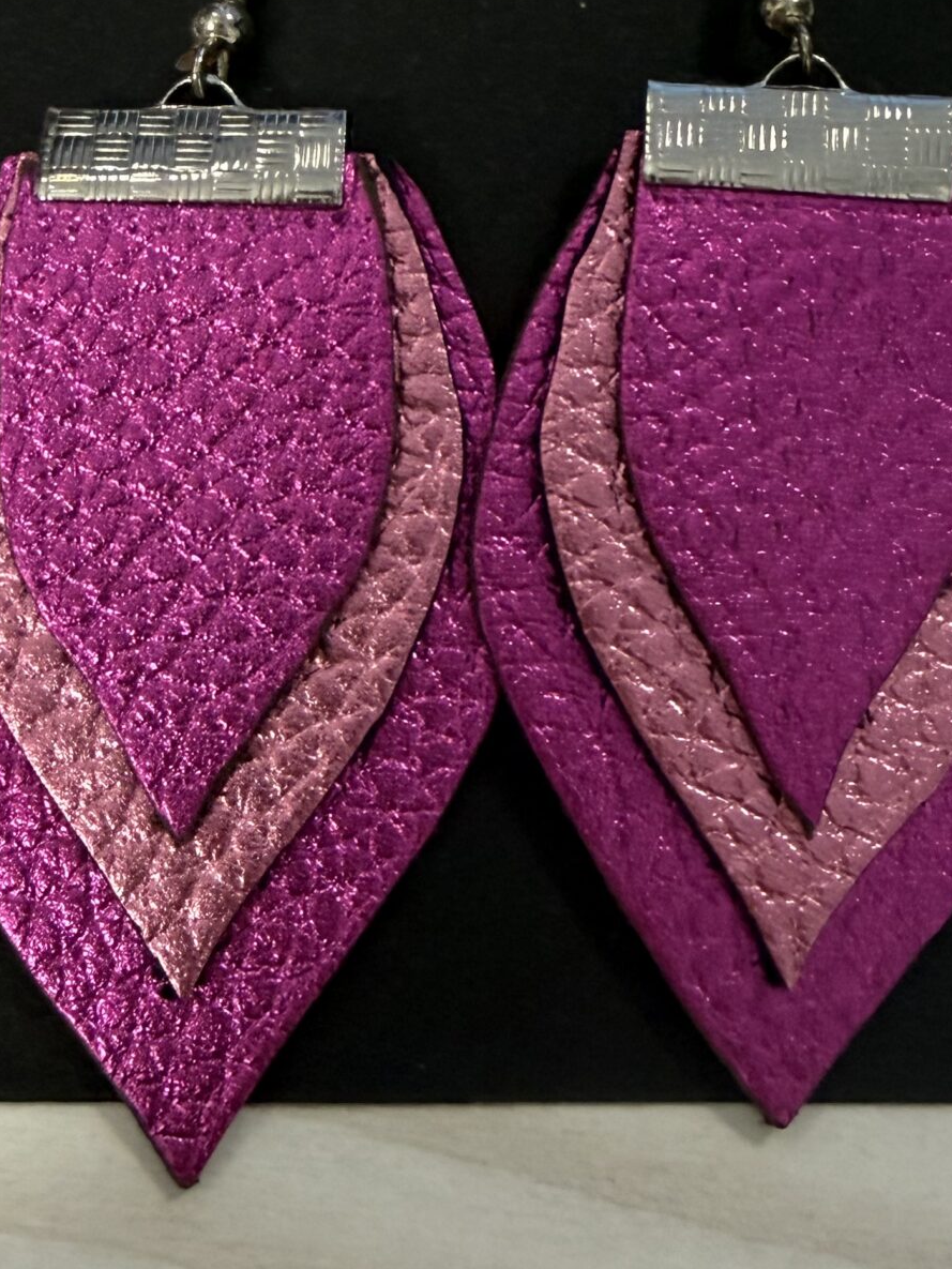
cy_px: 482
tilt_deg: -66.3
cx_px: 528
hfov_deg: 27.0
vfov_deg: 35.4
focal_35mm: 54
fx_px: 1980
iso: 320
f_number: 2.2
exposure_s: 1/71
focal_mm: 2.22
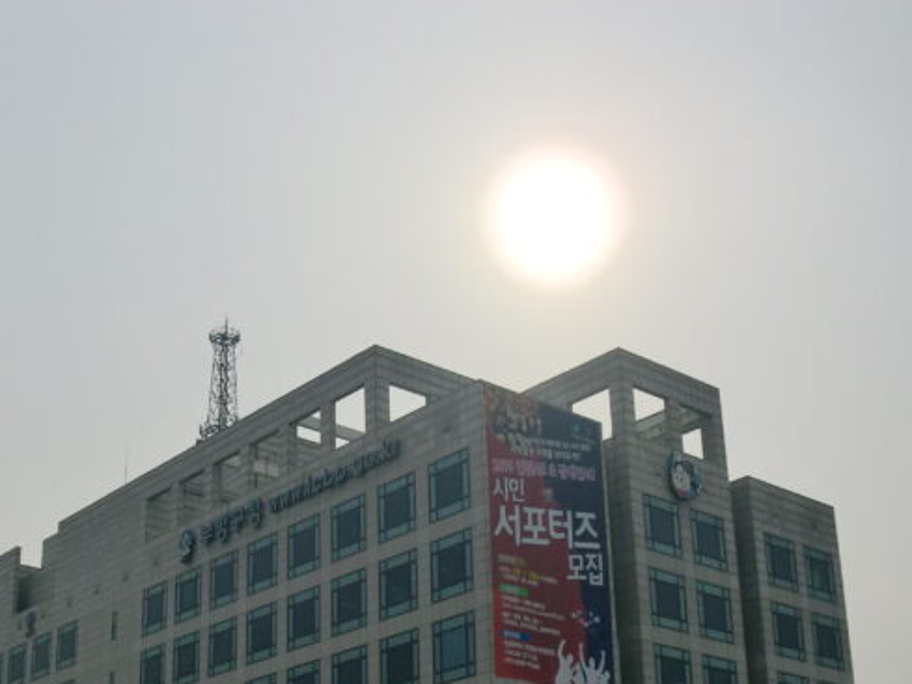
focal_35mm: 55
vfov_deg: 26.2
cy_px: 526
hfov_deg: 34.6
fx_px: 1449
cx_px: 304
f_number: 7.8
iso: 64
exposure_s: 1/640
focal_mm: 6.3
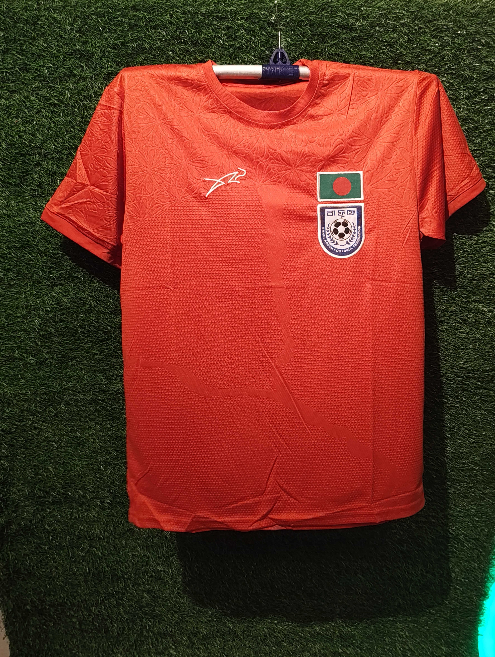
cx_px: 248
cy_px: 328
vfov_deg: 47.8
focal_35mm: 39
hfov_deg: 36.9
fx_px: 742
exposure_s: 1/17.3
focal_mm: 5.56
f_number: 1.88
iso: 50
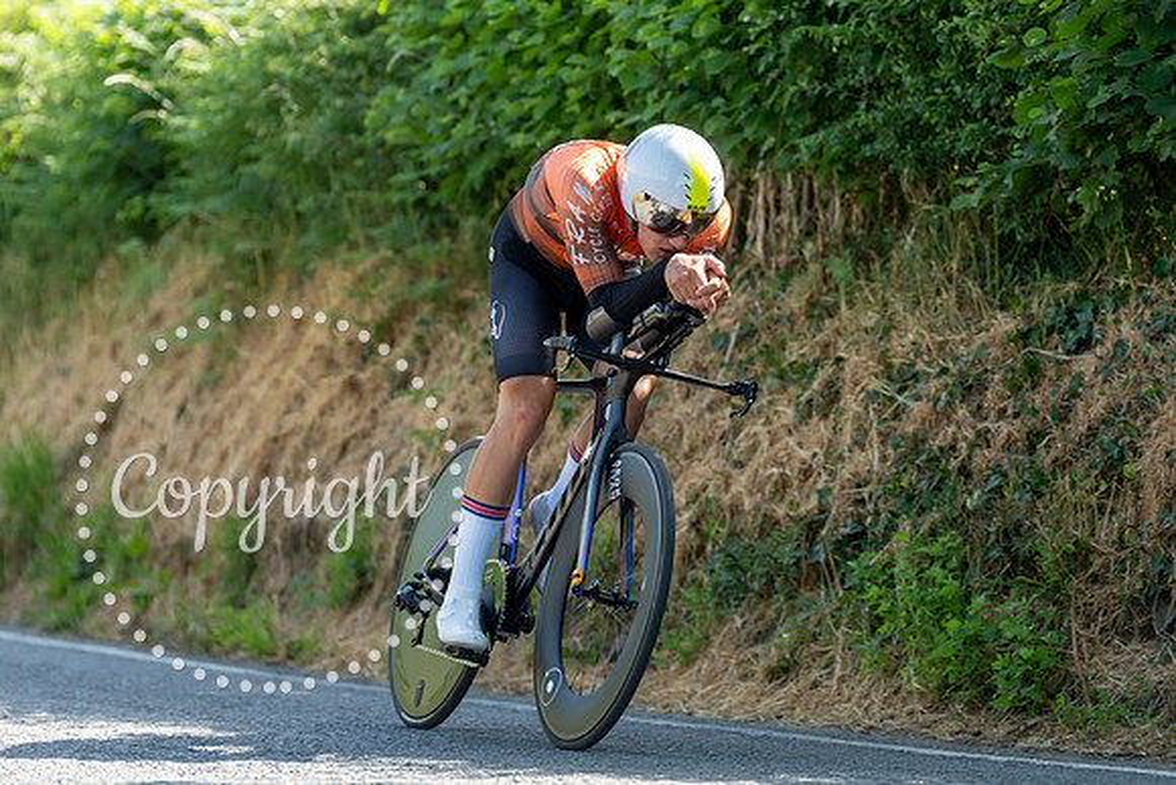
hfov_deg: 10.3
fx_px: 6535
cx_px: 588
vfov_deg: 6.9
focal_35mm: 200
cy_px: 392
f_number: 4
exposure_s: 1/1000
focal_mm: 200
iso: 1000
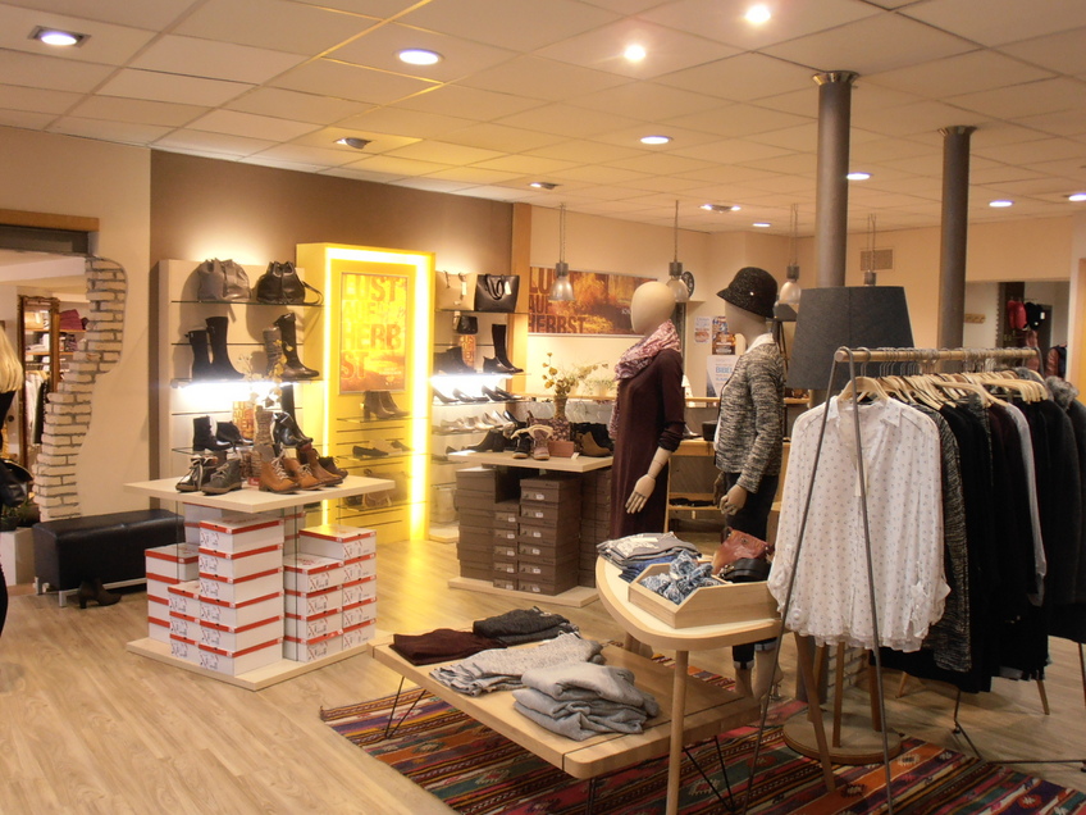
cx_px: 543
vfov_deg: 38.7
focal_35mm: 37
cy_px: 408
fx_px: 1161
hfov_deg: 50.1
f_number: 3.9
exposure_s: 1/10
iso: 125
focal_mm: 6.61
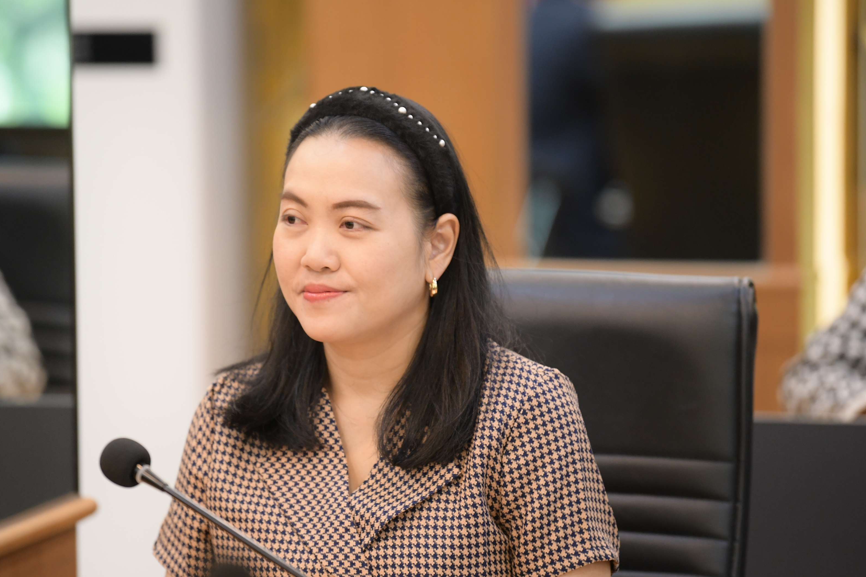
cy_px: 303
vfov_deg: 6.0
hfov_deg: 9.0
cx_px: 346
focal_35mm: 229
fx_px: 5508
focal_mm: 175
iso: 1600
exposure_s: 1/100
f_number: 2.8
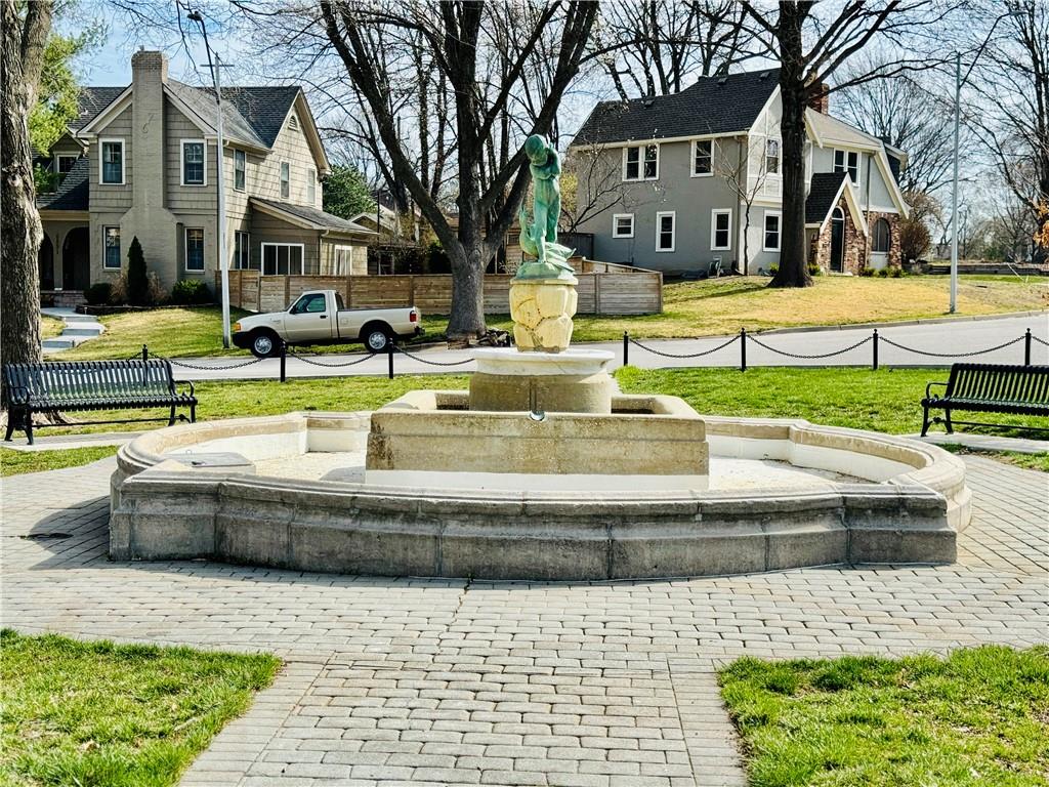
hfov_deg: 39.7
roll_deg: -1.6
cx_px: 524
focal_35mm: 48
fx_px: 1455
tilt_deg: -4.0
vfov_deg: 30.3
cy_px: 394
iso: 64
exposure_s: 1/2611
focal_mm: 6.86
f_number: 1.78
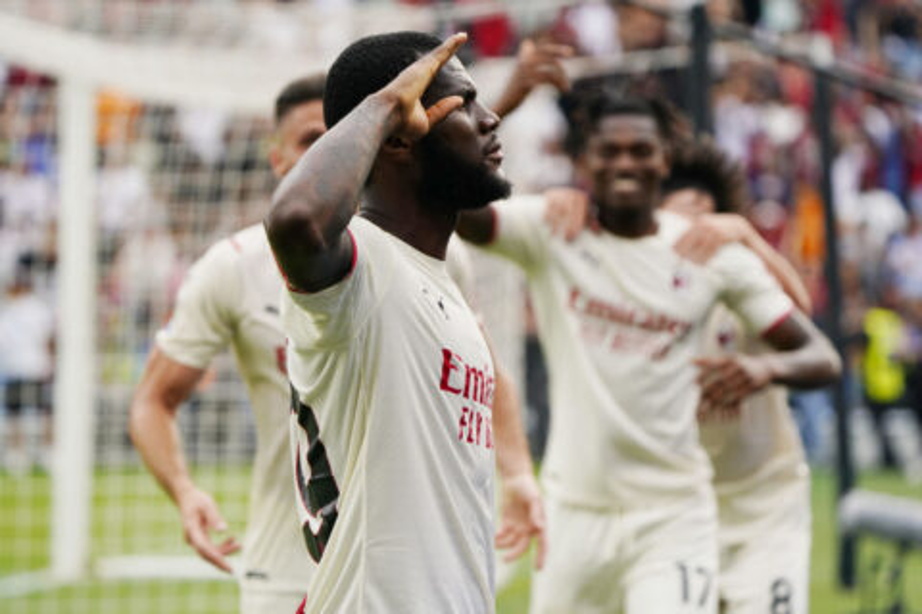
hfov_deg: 7.4
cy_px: 307
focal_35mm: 280
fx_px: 7171
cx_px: 461
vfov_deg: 4.9
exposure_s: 1/1600
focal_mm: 280
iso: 1600
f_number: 6.3
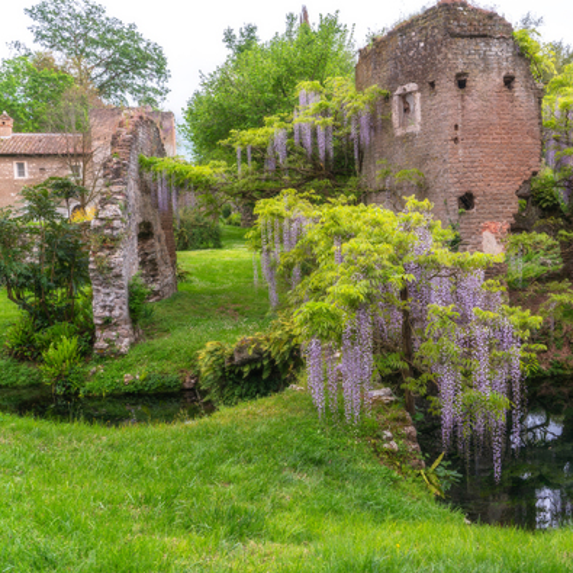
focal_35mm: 40
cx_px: 429
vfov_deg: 41.9
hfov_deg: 40.7
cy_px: 289
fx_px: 749
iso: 200
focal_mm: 31
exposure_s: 1/40
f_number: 7.1
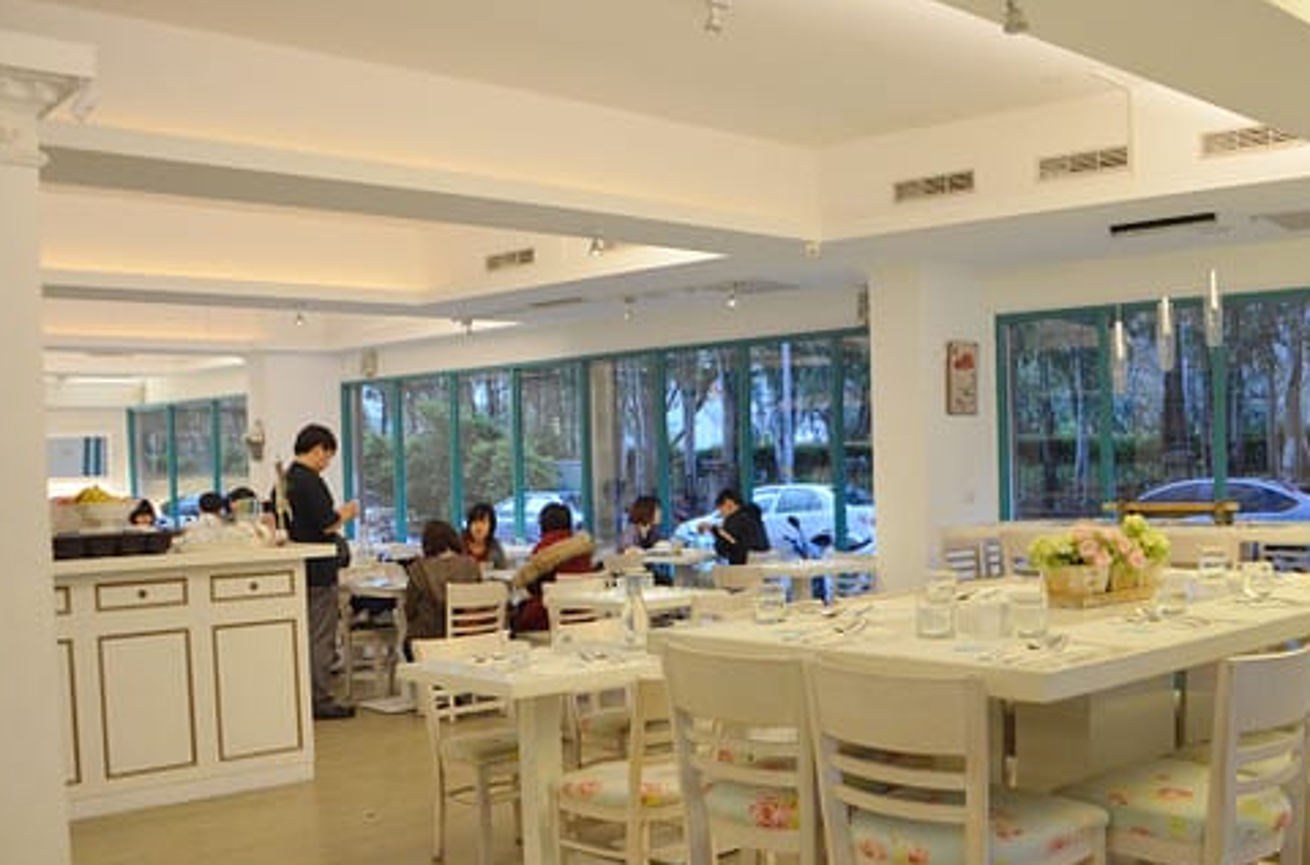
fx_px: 1306
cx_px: 756
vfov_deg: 36.5
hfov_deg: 53.0
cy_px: 509
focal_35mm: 36
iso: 2000
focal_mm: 18
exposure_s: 1/100
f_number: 3.5
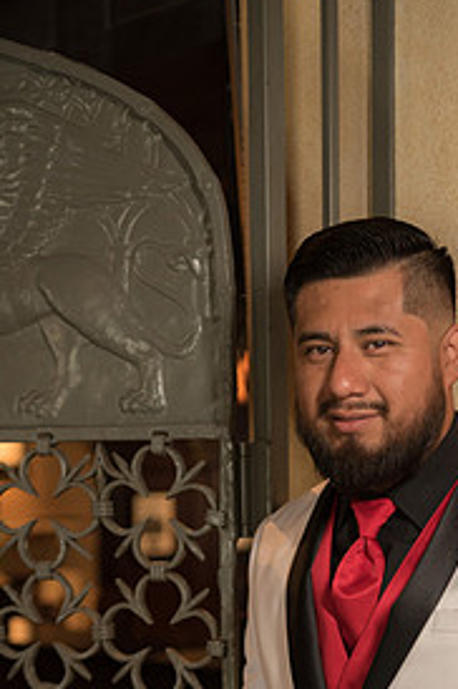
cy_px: 551
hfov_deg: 26.2
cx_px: 317
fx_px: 976
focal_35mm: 51
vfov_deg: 37.5
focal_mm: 31
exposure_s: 1/125
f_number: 2.8
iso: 1250
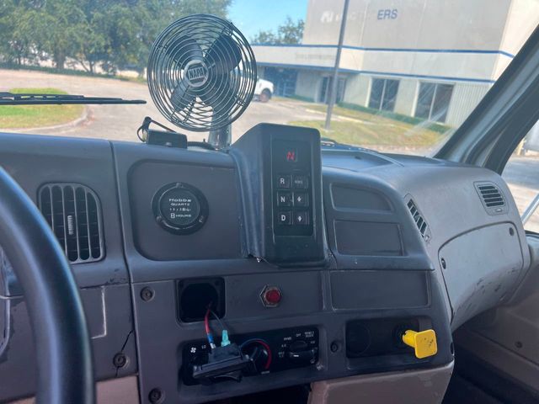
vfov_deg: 53.1
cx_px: 270
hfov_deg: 67.3
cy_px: 202
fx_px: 405
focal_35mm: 26
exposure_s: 1/397
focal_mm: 5.7
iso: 50
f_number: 1.5
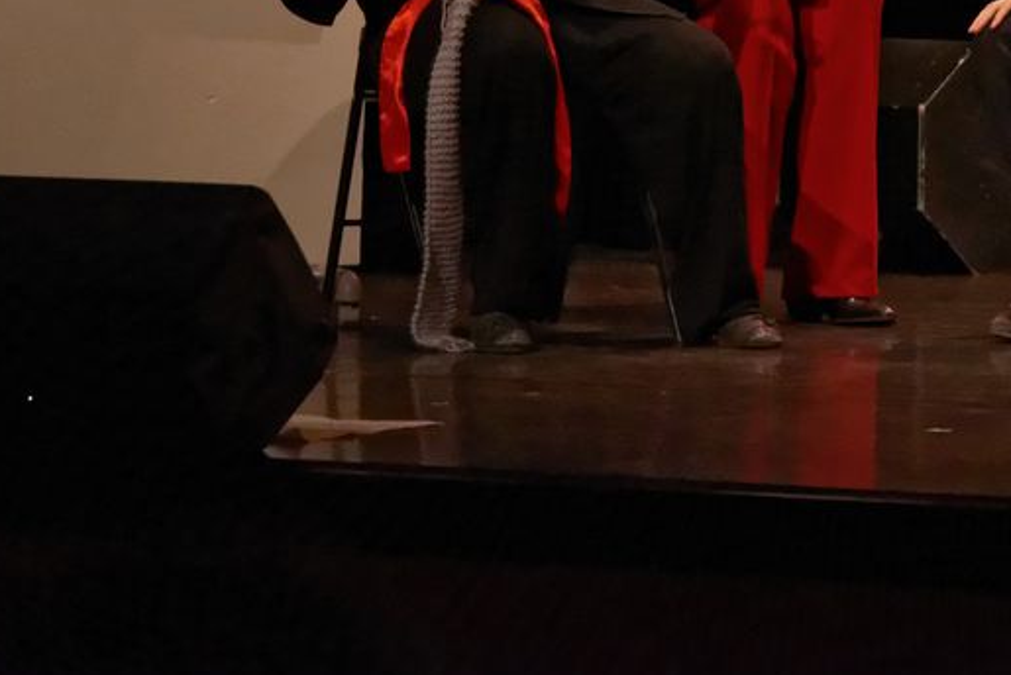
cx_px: 980
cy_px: -124
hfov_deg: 7.9
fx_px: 7334
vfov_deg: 5.3
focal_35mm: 261
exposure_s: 1/1000
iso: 6400
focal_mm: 105
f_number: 4
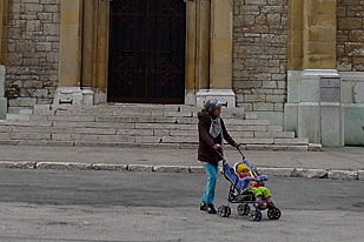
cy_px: -10
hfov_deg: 19.3
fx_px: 1072
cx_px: 161
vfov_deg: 12.7
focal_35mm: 106
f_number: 2.8
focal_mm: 6.8
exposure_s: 1/160
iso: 80
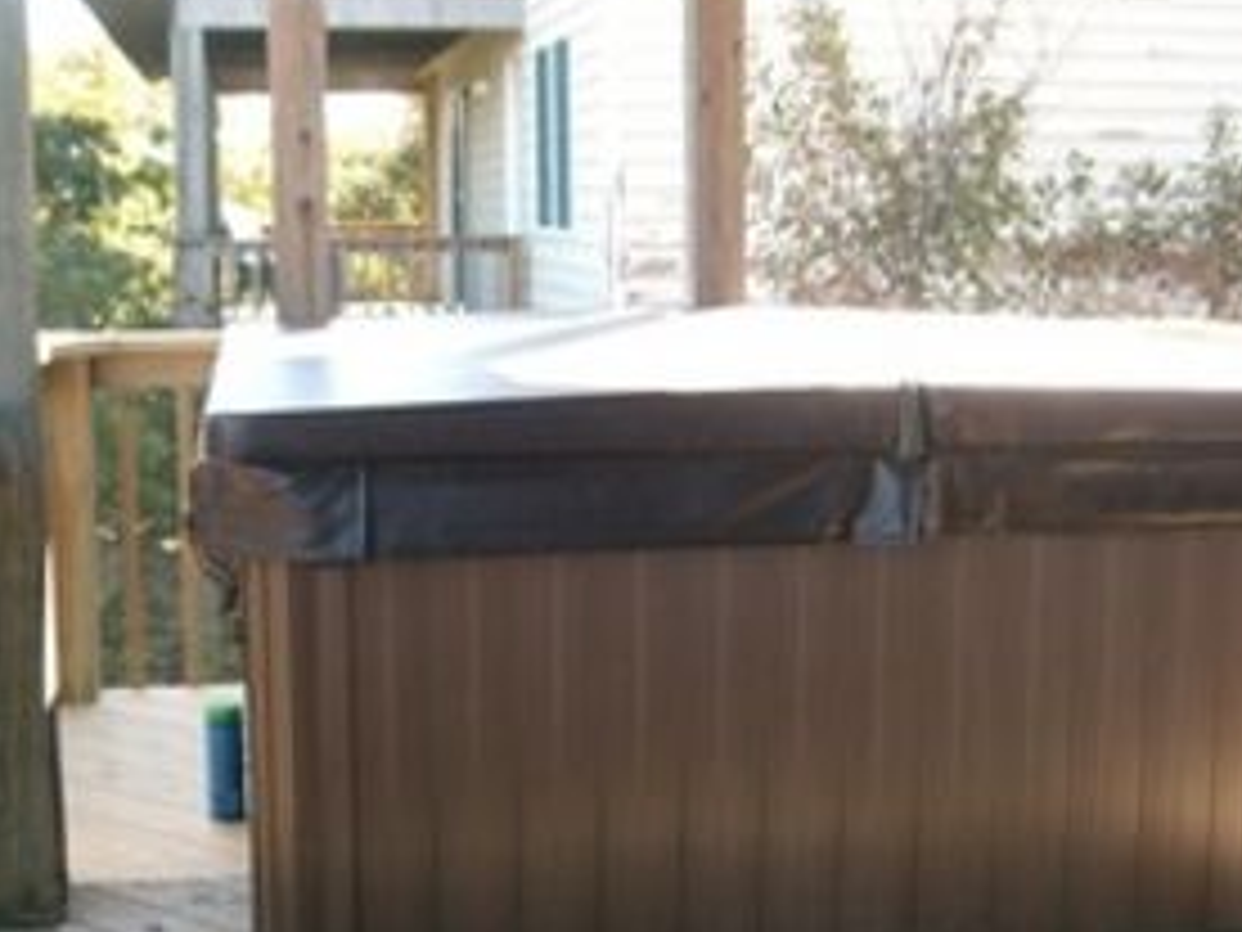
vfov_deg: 28.0
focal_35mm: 52
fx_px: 1866
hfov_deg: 36.8
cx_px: 558
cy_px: 482
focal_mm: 8
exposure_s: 1/160
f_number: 2.8
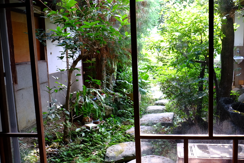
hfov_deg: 57.1
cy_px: 80
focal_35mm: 33
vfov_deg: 40.0
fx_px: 224
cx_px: 133
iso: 400
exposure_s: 1/60
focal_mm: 18
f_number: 3.6
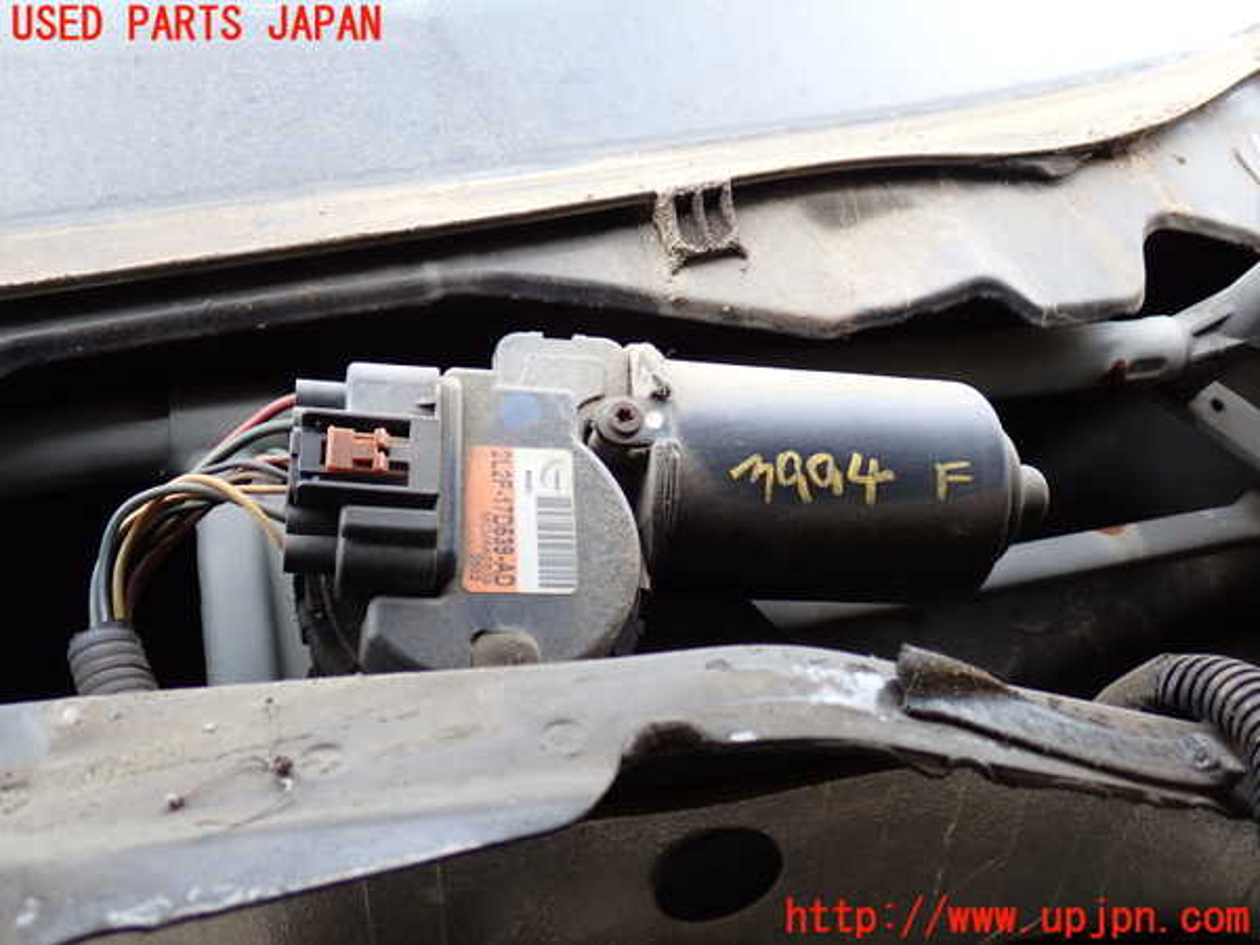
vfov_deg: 39.7
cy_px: 472
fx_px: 1310
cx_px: 630
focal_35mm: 36
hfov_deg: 51.4
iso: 125
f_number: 2.5
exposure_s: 1/80
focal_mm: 6.37
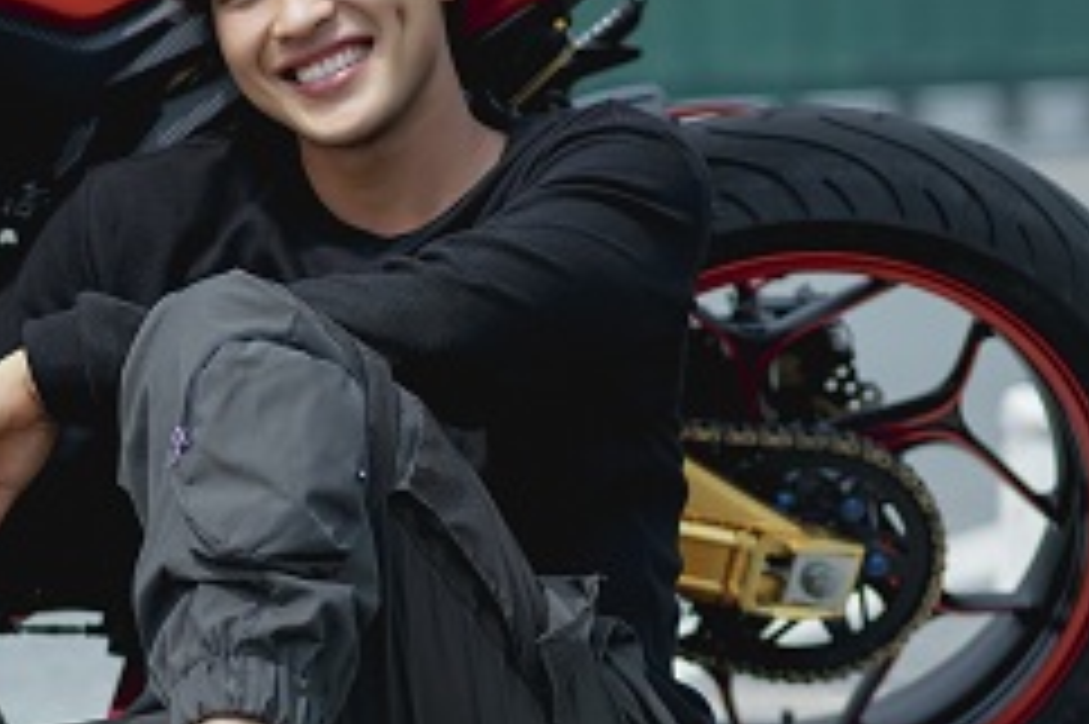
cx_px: -124
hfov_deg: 9.1
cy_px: 281
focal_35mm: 224
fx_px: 6771
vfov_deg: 6.1
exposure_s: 1/2500
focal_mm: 85
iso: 100
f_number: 2
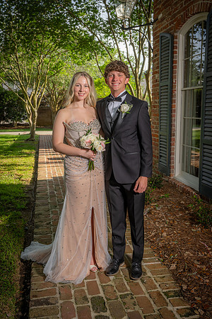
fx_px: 309
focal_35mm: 35
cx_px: 106
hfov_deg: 37.9
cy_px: 160
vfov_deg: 54.4
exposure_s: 1/160
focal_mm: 35
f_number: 5.6
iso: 100
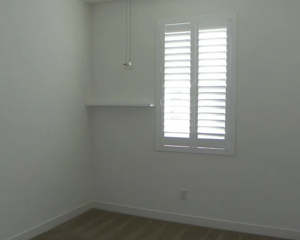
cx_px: 145
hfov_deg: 49.1
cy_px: 132
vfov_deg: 40.1
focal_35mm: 37
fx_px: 329
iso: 64
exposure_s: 1/60
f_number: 2.8
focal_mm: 4.6
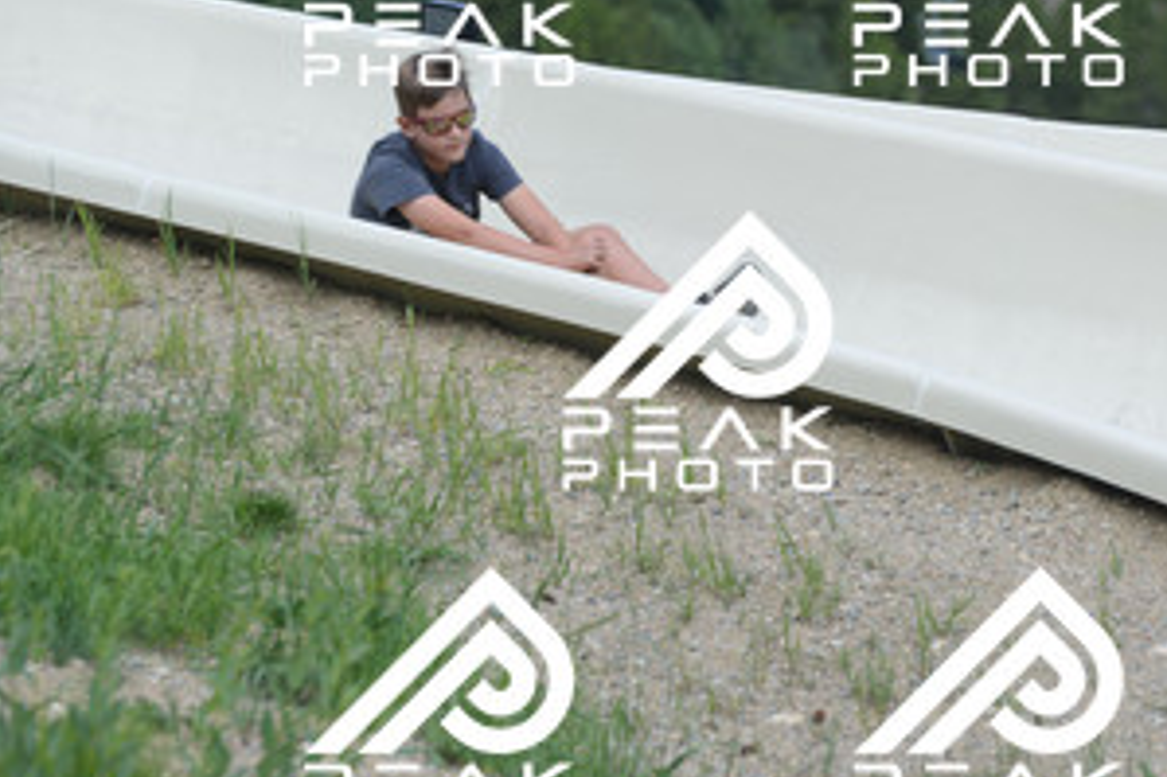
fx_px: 8456
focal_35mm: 261
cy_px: 326
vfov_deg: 5.3
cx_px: 714
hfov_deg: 7.9
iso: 500
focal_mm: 195
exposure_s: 1/640
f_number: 6.3
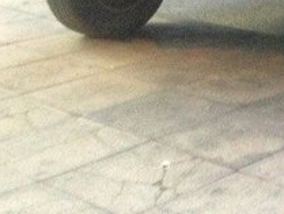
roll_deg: -0.4
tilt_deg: -2.8
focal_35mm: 104
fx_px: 854
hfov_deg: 17.9
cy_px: -81
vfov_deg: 13.6
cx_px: 345
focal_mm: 4.12
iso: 800
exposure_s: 1/15
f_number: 2.4
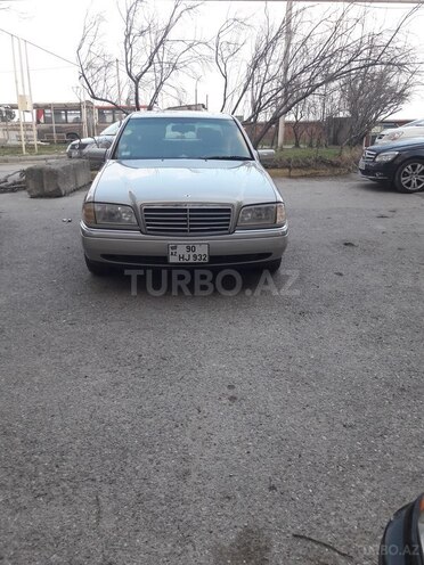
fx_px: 457
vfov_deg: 63.4
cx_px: 212
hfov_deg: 49.7
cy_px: 282
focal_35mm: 28
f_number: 1.9
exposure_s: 1/50
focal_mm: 3.7
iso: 40
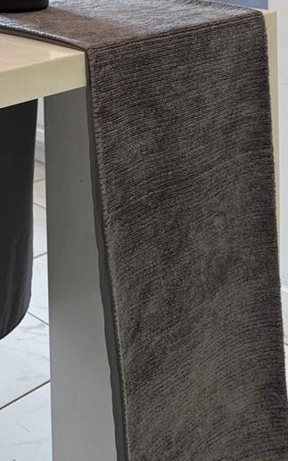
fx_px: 741
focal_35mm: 59
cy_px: -59
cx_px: 59
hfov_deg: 21.7
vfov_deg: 30.5
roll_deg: +0.9
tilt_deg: -3.7
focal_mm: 6.76
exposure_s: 1/60
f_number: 1.78
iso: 200
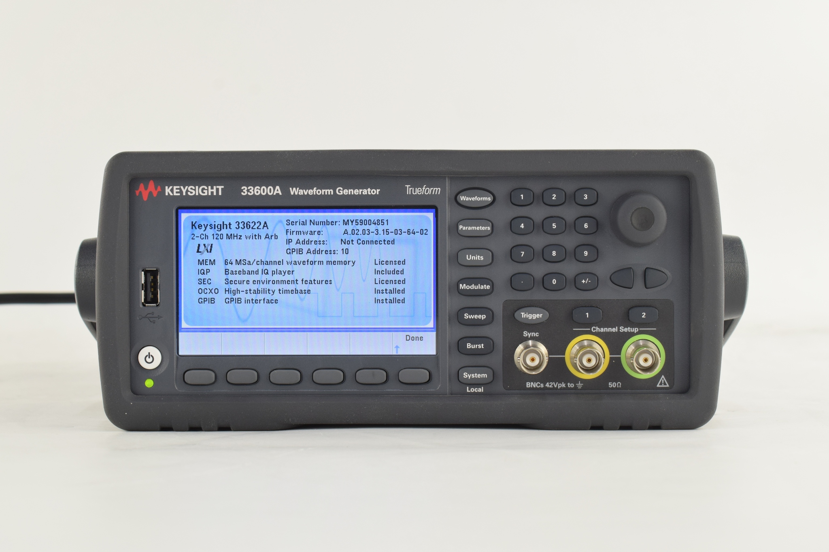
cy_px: 276
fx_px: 1900
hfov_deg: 24.6
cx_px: 414
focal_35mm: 82
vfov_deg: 16.6
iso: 400
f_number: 10
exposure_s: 1/30
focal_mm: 55
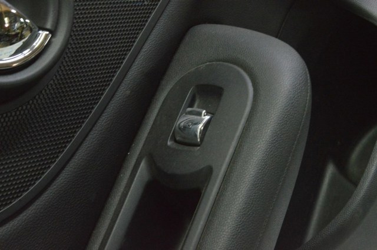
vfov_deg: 21.5
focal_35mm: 63
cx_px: 188
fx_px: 659
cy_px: 125
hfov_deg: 31.9
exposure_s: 1/20
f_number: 20
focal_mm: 42
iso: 6400
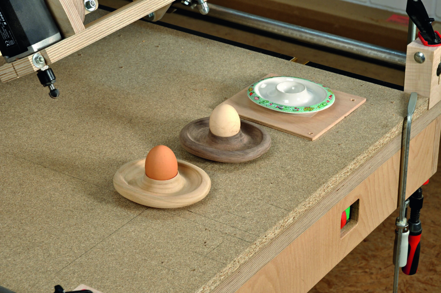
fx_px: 1285
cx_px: 220
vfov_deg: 13.0
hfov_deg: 19.5
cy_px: 146
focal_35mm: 105
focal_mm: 70
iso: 200
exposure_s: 1/25
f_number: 13
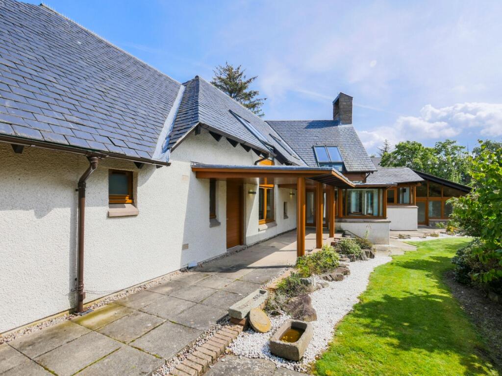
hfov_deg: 102.1
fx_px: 203
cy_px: 188
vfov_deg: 85.7
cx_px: 251
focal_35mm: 14
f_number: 7.1
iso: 200
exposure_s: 1/400
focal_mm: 7
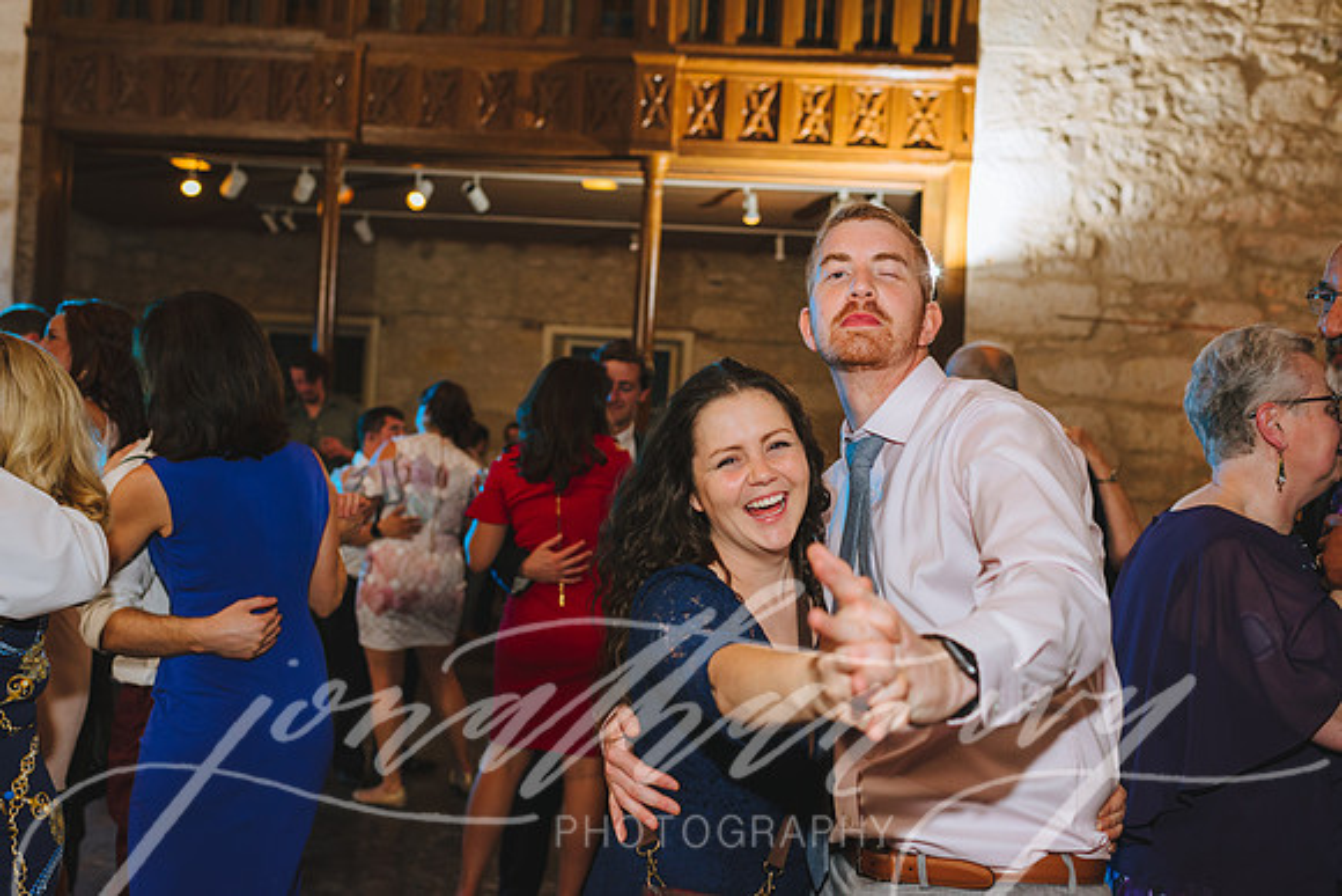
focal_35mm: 35
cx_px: 671
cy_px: 448
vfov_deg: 37.9
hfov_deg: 54.4
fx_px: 1305
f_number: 3.5
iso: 1000
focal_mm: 35
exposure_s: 1/200
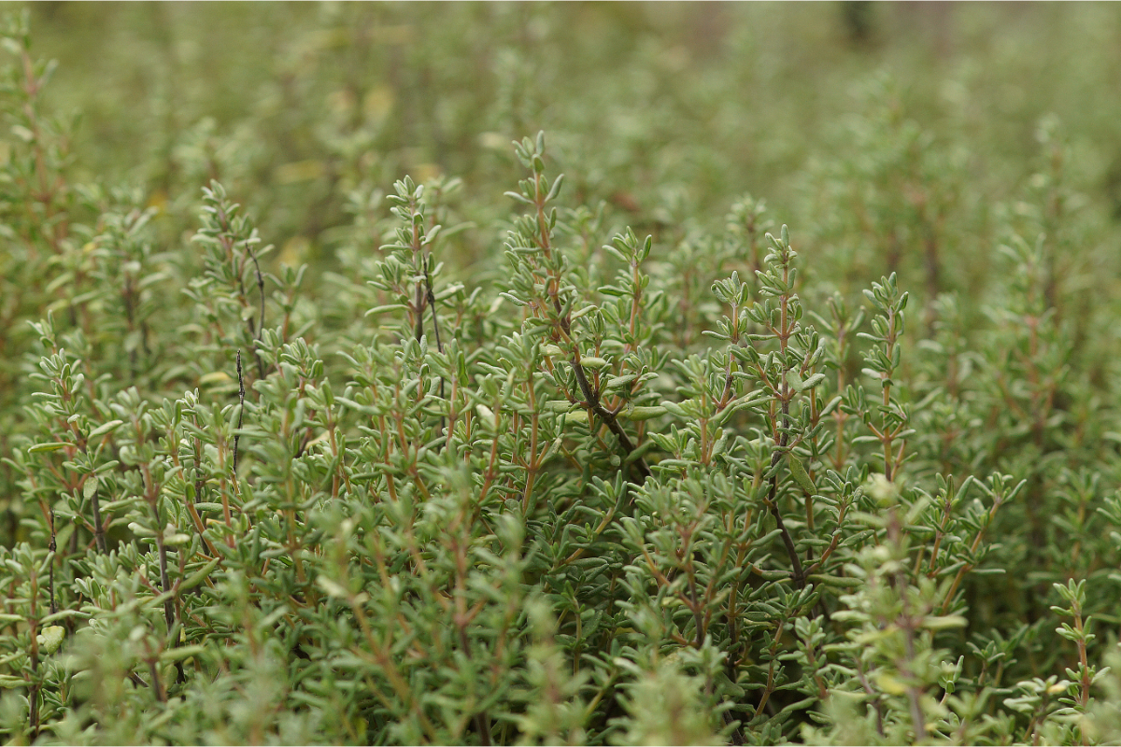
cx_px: 560
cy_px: 374
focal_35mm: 150
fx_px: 4670
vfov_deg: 9.1
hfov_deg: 13.7
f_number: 5
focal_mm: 100
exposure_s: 1/160
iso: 320
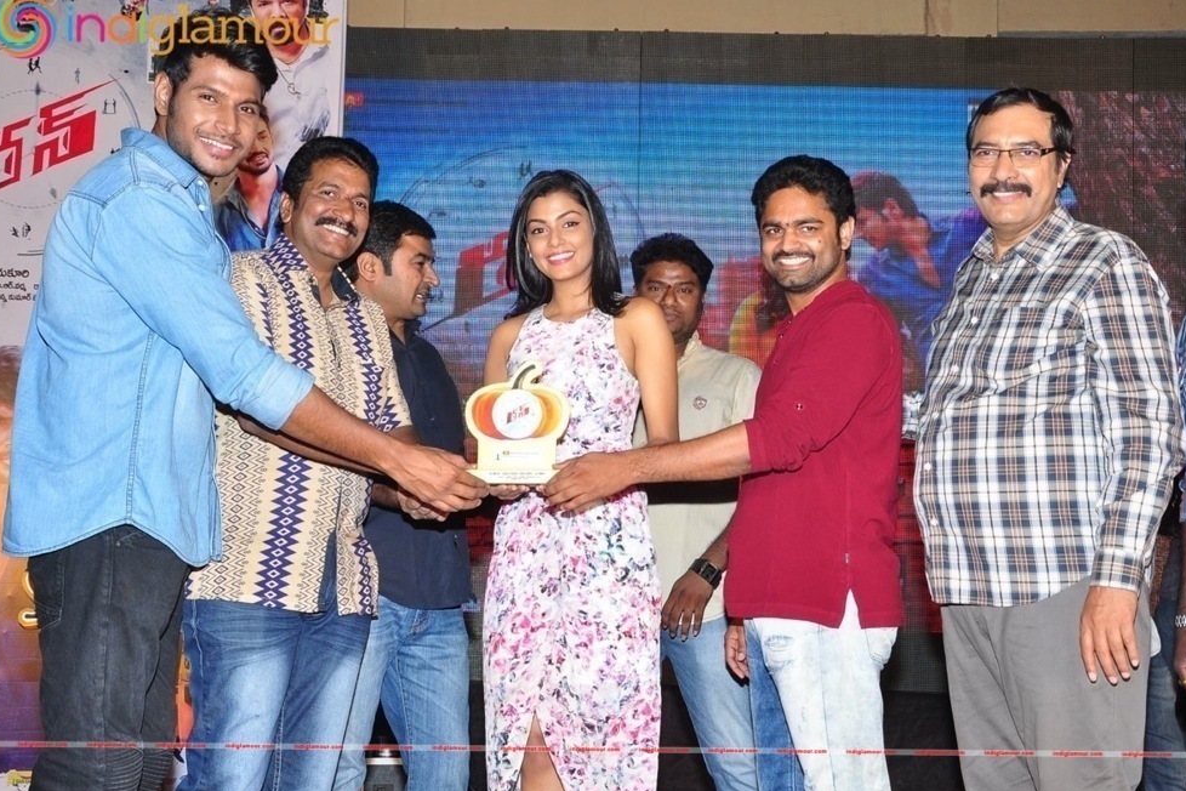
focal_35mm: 49
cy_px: 393
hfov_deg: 40.3
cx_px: 594
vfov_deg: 27.5
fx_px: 1614
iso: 500
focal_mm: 32
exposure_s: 1/125
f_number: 8
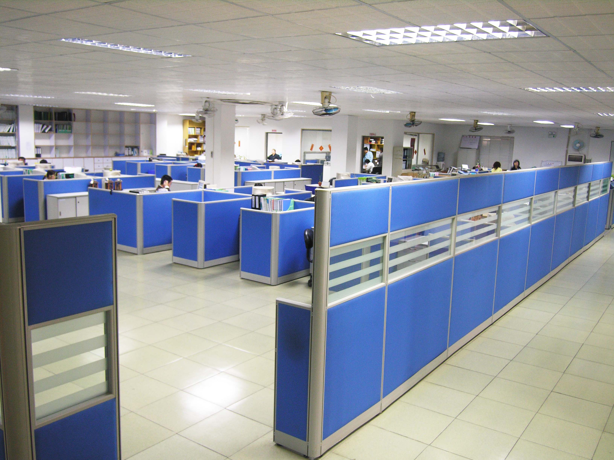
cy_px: 230
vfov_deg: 44.2
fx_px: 568
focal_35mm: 32
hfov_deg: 56.8
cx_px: 307
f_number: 2.9
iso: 100
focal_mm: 8.1
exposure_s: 1/4.8
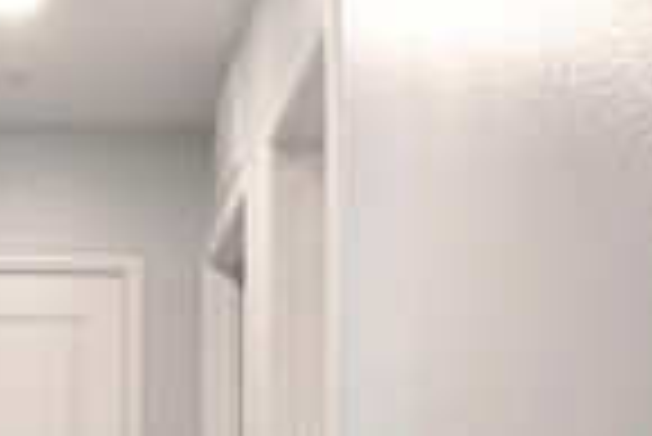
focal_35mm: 66
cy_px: 591
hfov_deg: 29.3
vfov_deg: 18.9
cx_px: 72
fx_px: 1197
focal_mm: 10
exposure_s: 1/30
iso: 640
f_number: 4.5
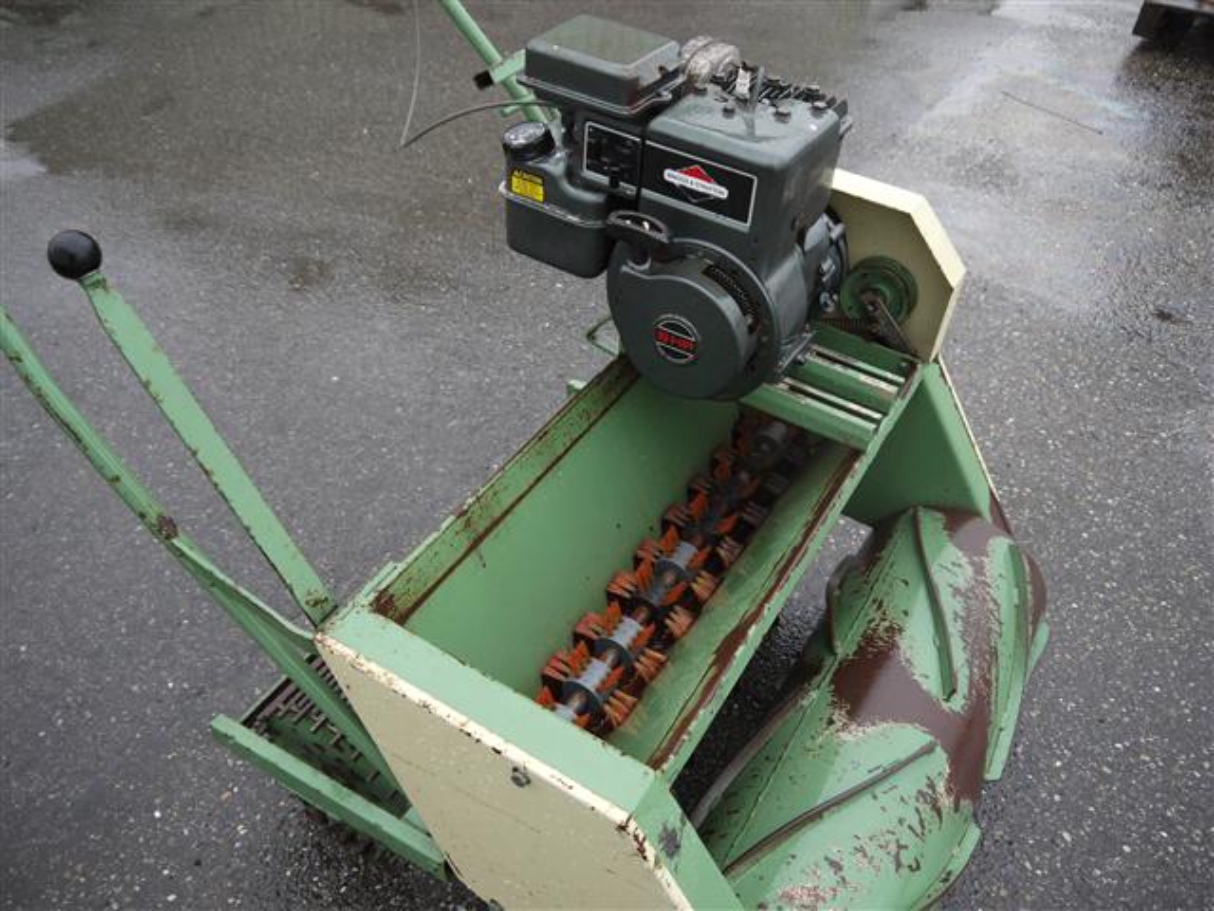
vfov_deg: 49.7
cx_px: 607
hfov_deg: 63.4
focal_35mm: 28
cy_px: 456
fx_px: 982
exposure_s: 1/60
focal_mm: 14
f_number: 3.5
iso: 320
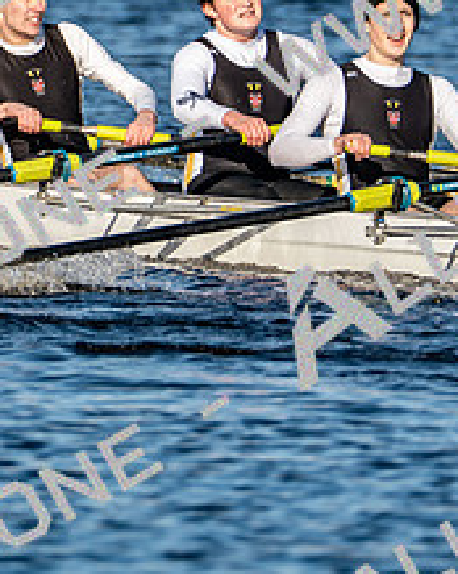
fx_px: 18342
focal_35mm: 1081
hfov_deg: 1.4
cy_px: 141
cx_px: 61
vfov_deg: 1.8
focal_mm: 433
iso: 320
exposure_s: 1/2000
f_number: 6.3
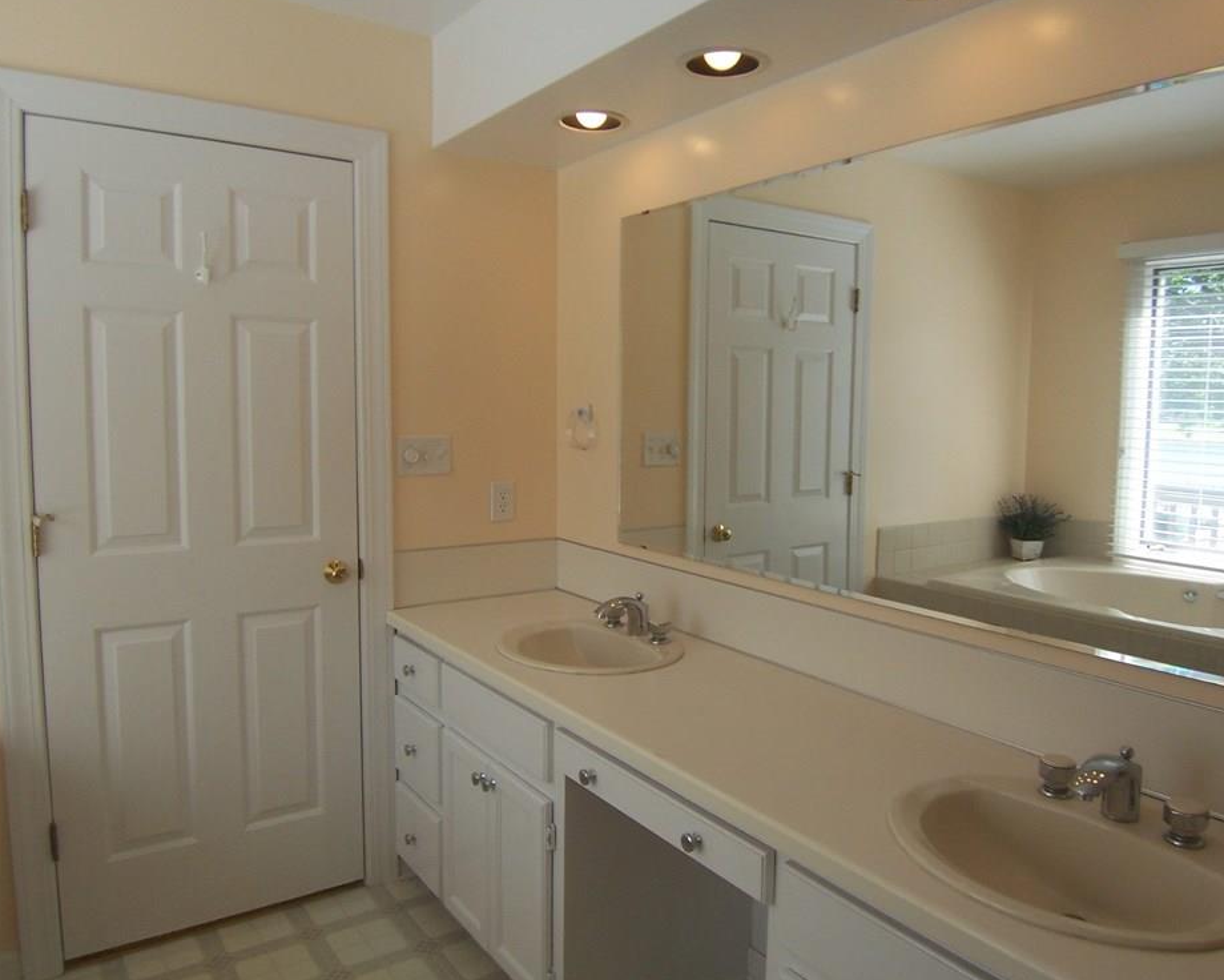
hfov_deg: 67.9
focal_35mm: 25
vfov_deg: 56.8
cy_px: 493
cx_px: 672
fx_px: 906
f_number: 2.8
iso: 64
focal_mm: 3.8
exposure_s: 1/60
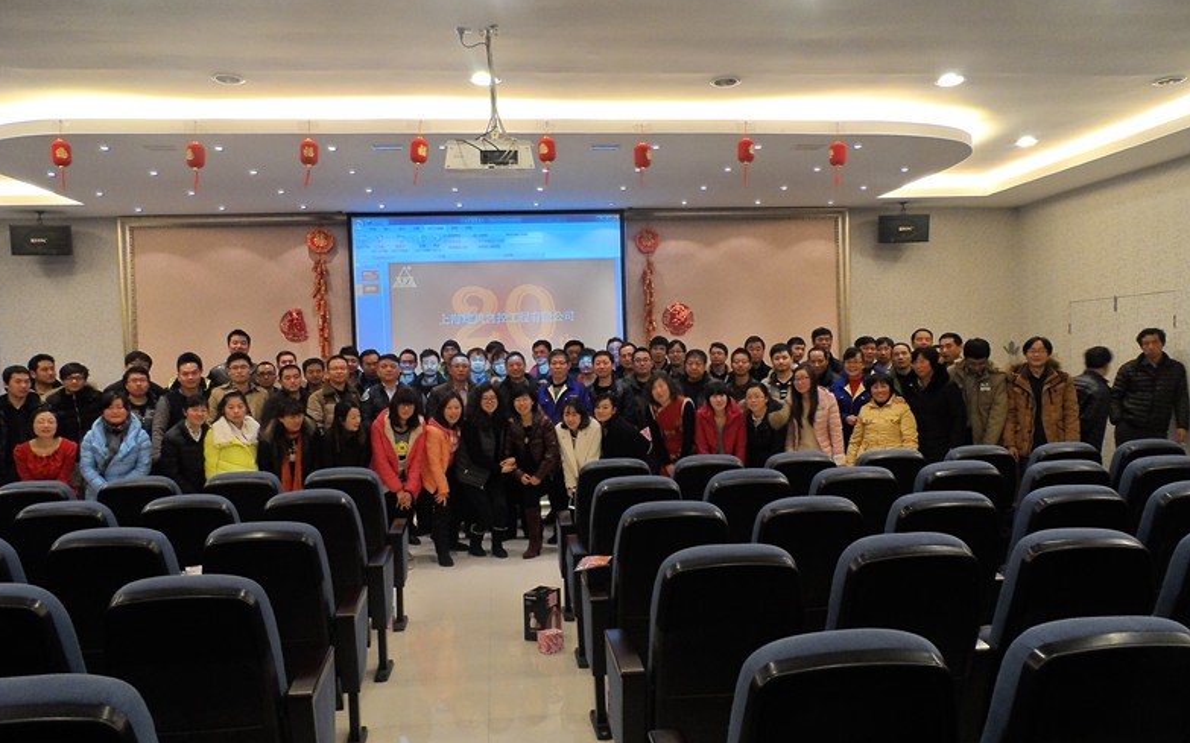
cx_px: 584
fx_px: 843
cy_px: 400
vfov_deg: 47.5
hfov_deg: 70.4
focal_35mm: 26
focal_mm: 4
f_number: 3.2
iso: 160
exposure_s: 1/10
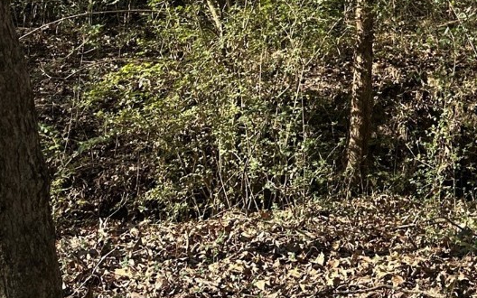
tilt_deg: +6.8
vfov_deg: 16.1
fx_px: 962
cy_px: -154
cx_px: 374
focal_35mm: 74
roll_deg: -0.9
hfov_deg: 27.4
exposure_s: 1/1144
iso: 80
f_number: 1.78
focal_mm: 6.86
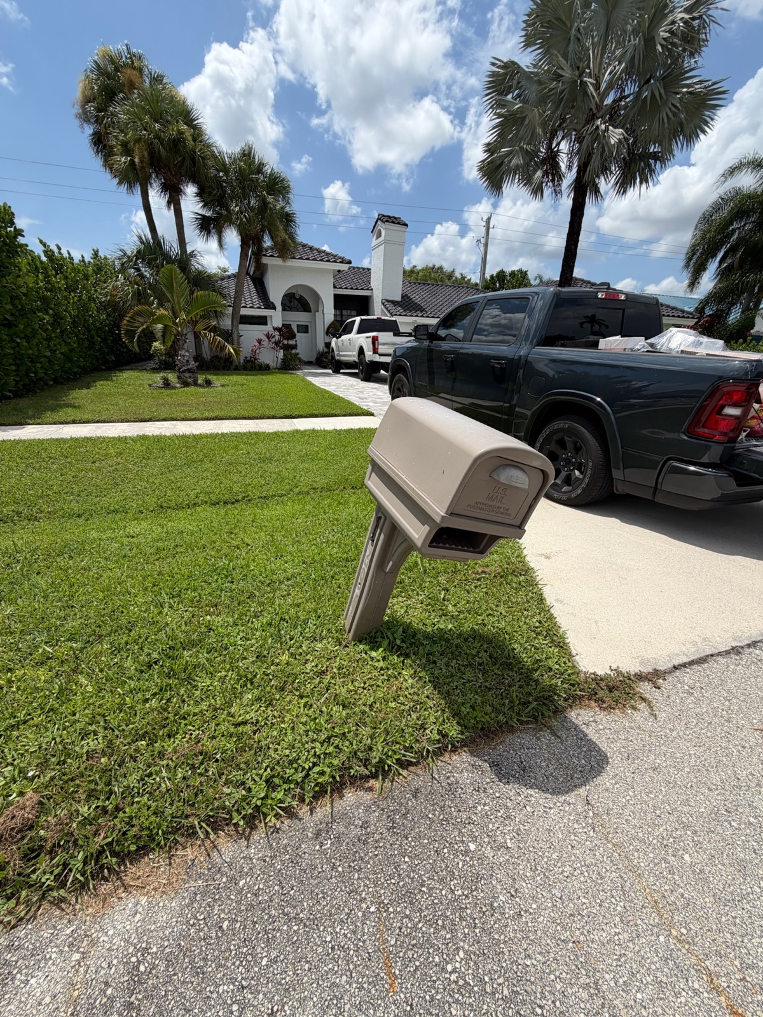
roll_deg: -1.1
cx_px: 382
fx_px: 411
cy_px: 508
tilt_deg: -20.5
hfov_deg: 85.7
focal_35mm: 14
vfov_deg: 102.1
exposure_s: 1/1285
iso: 20
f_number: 2.2
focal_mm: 2.22
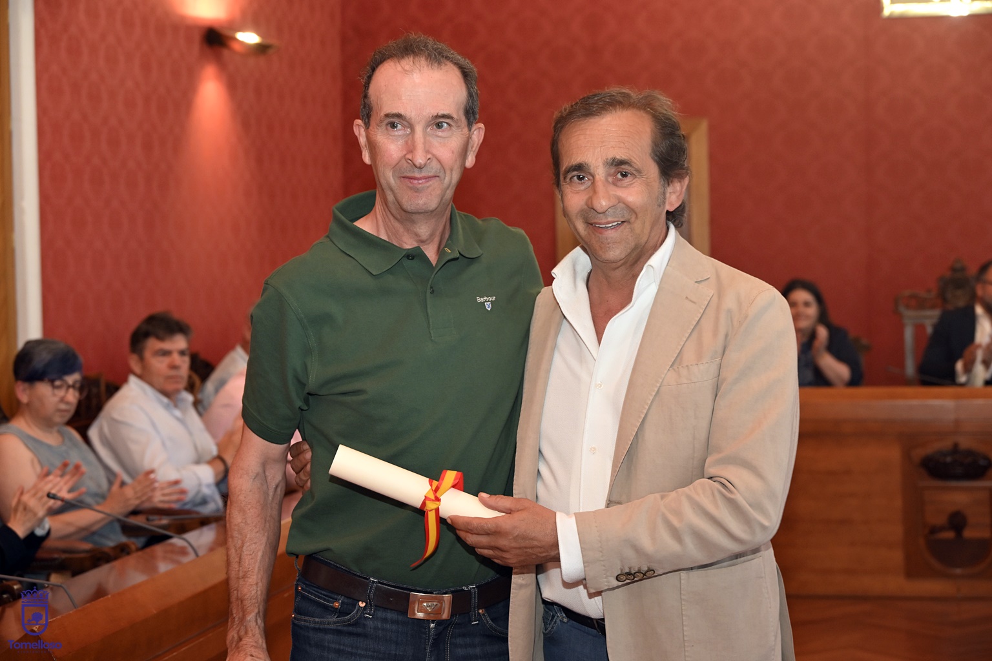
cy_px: 330
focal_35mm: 73
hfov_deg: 27.7
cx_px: 496
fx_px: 2011
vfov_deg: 18.7
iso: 1600
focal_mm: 73
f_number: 6
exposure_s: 1/60
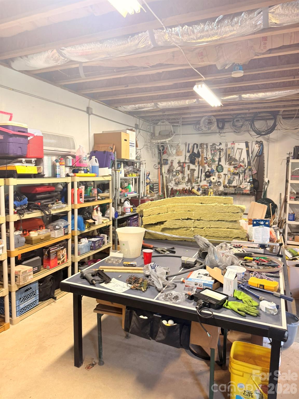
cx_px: 150
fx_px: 276
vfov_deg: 71.6
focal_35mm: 24
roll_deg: +0.0
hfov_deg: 56.8
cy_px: 200
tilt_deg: -3.9
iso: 250
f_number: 1.78
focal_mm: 6.76
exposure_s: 1/60
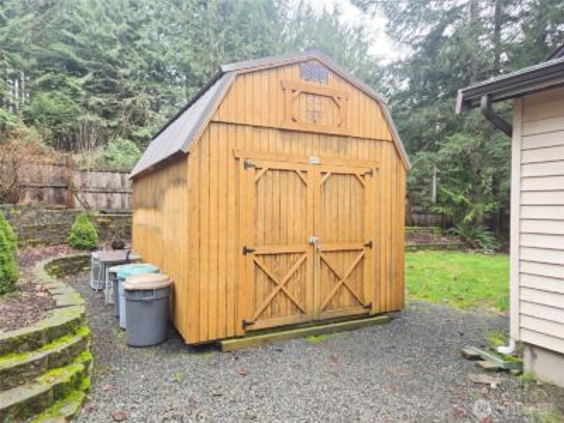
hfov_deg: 73.9
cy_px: 212
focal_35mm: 23
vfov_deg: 58.9
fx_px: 375
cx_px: 282
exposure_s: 1/180
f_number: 1.8
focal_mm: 5.4
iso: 64
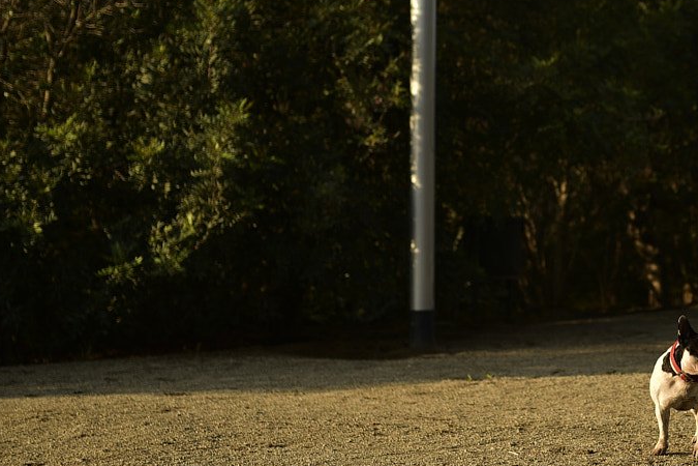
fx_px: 1609
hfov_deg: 23.4
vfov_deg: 16.4
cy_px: 188
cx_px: 706
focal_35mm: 83
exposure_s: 1/4000
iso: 100
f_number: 2
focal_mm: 35
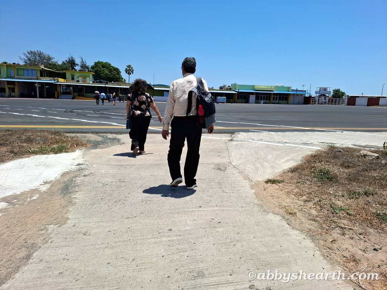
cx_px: 194
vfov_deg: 58.9
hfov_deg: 73.9
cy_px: 145
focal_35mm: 23
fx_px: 257
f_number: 1.8
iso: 50
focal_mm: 5.5
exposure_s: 1/2967
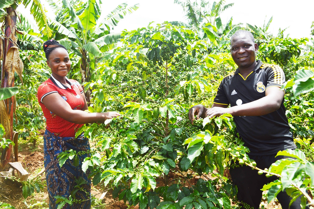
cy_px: 104
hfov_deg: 57.3
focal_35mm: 33
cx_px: 157
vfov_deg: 39.9
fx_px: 288
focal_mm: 22
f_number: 7.1
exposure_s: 1/200
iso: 100
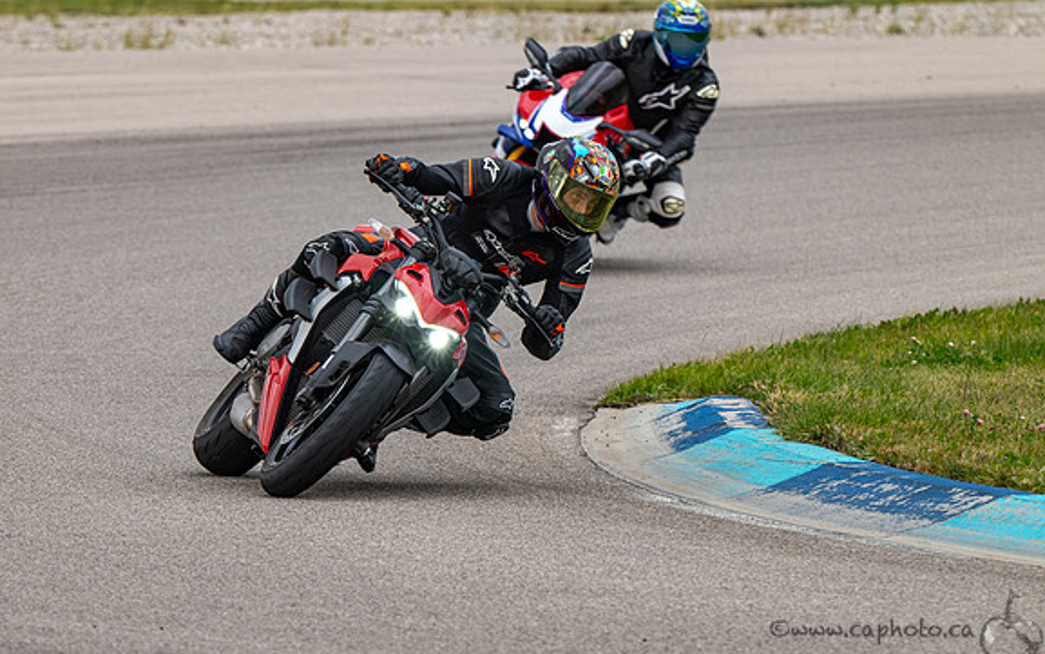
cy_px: 280
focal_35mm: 430
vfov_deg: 3.1
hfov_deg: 4.9
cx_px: 417
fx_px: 12250
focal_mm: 350
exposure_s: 1/800
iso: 720
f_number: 9
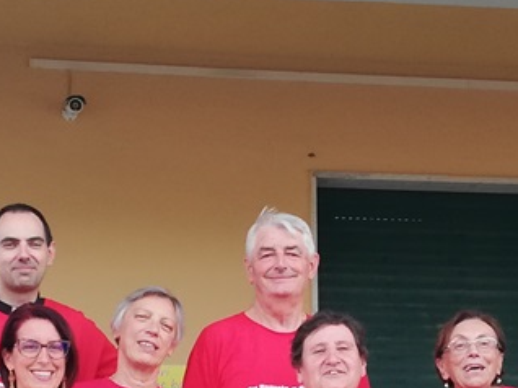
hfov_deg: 17.0
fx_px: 1735
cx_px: 266
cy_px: 419
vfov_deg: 12.5
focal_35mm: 116
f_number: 2.2
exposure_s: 1/100
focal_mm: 3.81
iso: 50
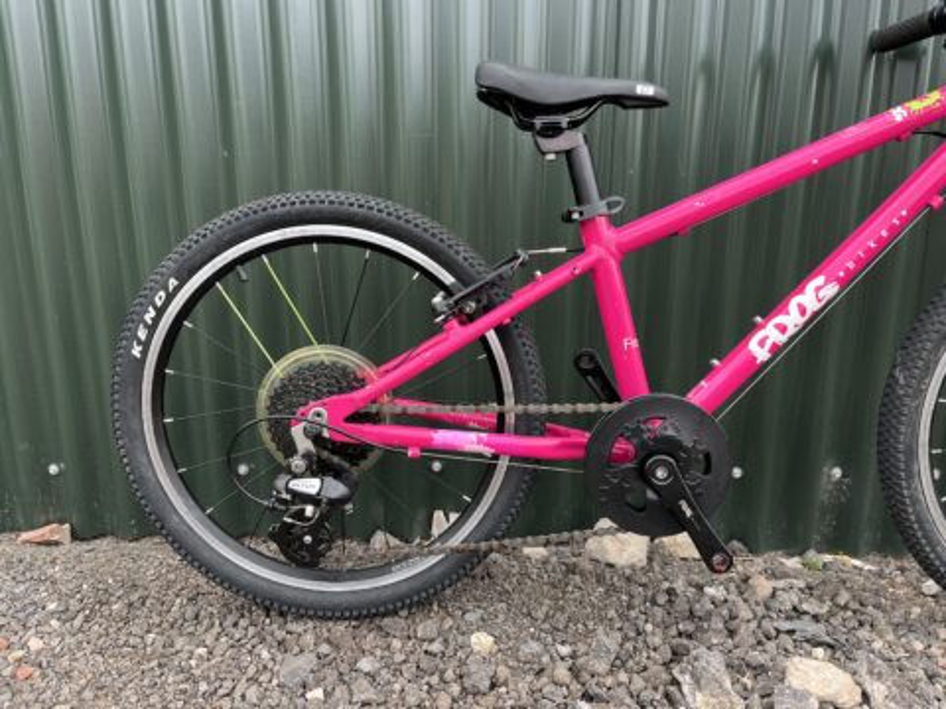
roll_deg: +0.6
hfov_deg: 67.3
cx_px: 473
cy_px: 354
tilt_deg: -15.6
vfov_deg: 53.1
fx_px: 711
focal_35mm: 26
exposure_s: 1/295
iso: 50
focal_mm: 5.1
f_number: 1.6
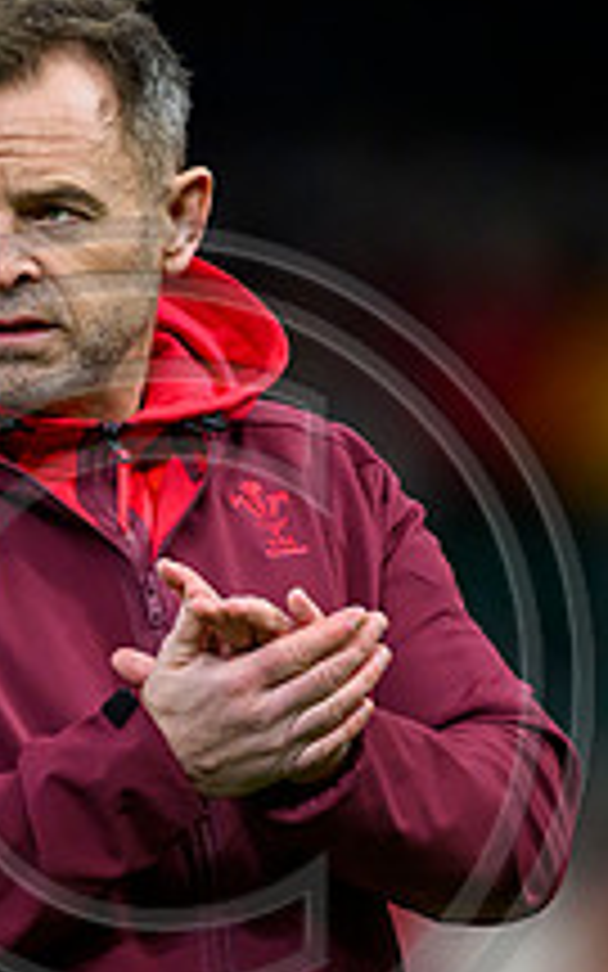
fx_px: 40722
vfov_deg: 1.4
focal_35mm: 1536
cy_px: 677
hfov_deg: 0.9
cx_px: 131
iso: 5000
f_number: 4
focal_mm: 560
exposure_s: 1/1600
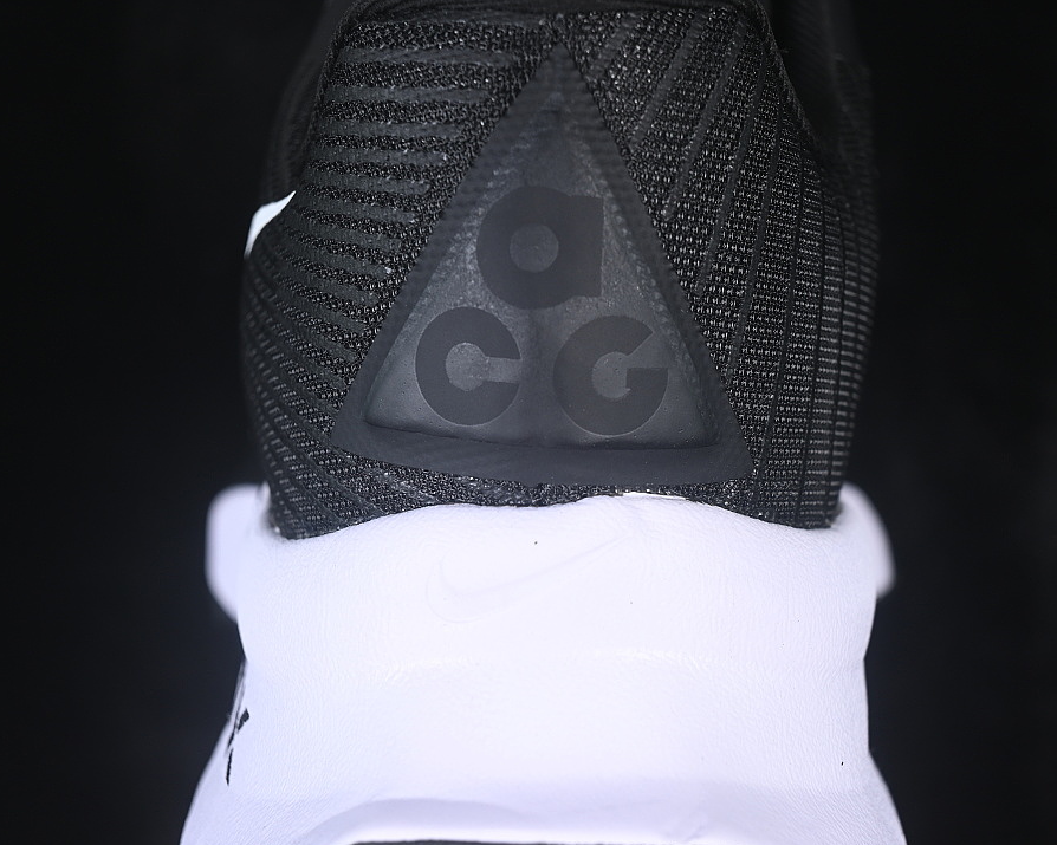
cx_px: 571
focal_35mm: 85
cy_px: 424
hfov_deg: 22.5
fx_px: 2659
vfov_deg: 18.1
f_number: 6.3
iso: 160
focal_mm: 50
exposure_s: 1/50
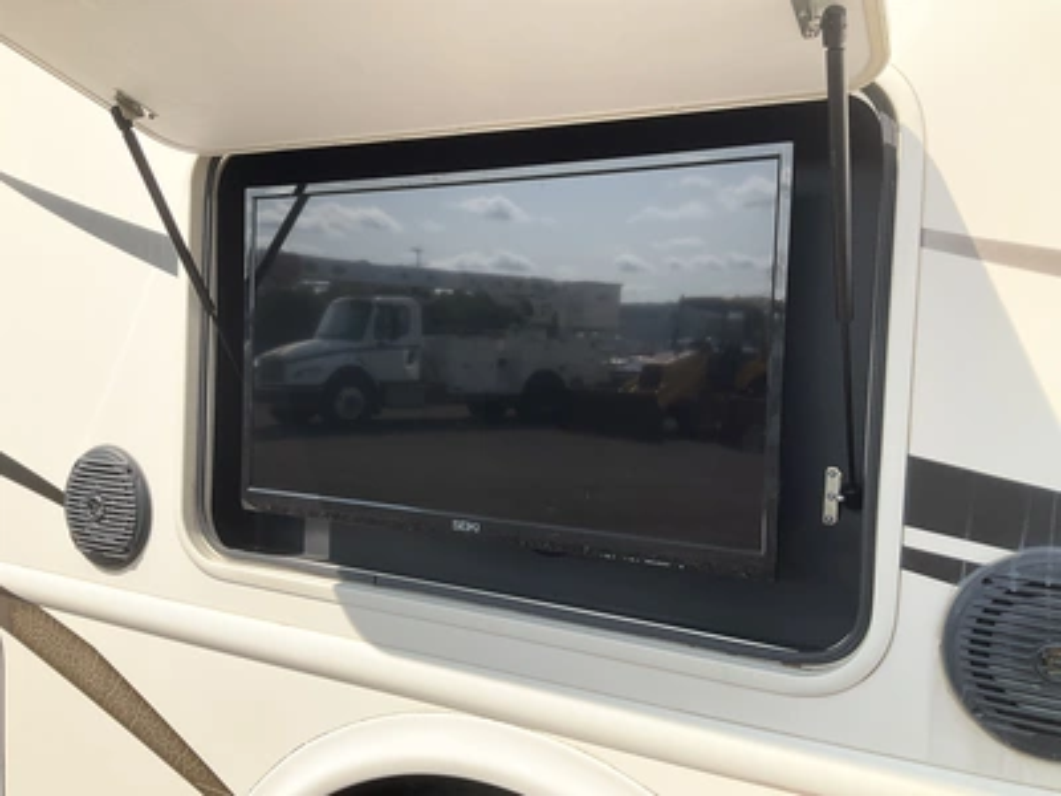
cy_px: 398
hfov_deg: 61.7
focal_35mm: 29
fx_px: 889
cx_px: 530
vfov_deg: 48.2
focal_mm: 3
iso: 25
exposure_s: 1/1250
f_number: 1.8
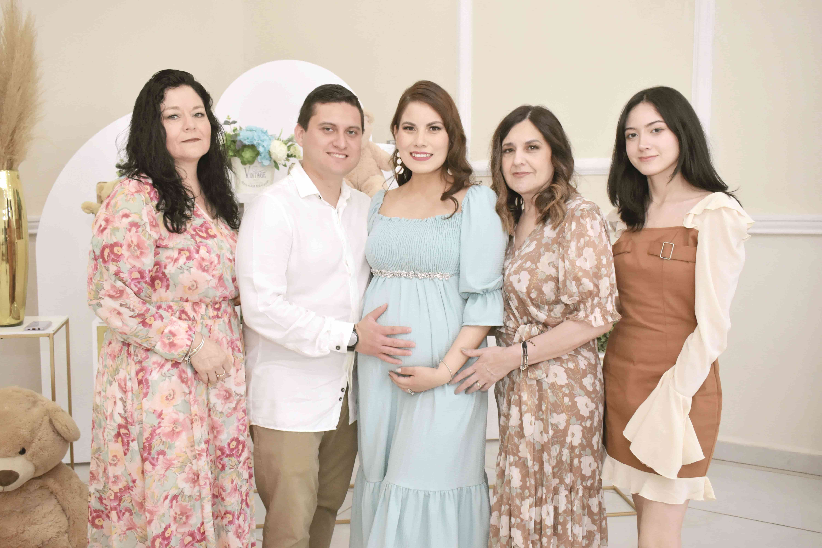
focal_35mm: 33
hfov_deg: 57.2
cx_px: 411
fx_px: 753
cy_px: 274
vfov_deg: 40.0
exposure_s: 1/80
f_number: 5
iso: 1600
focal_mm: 22
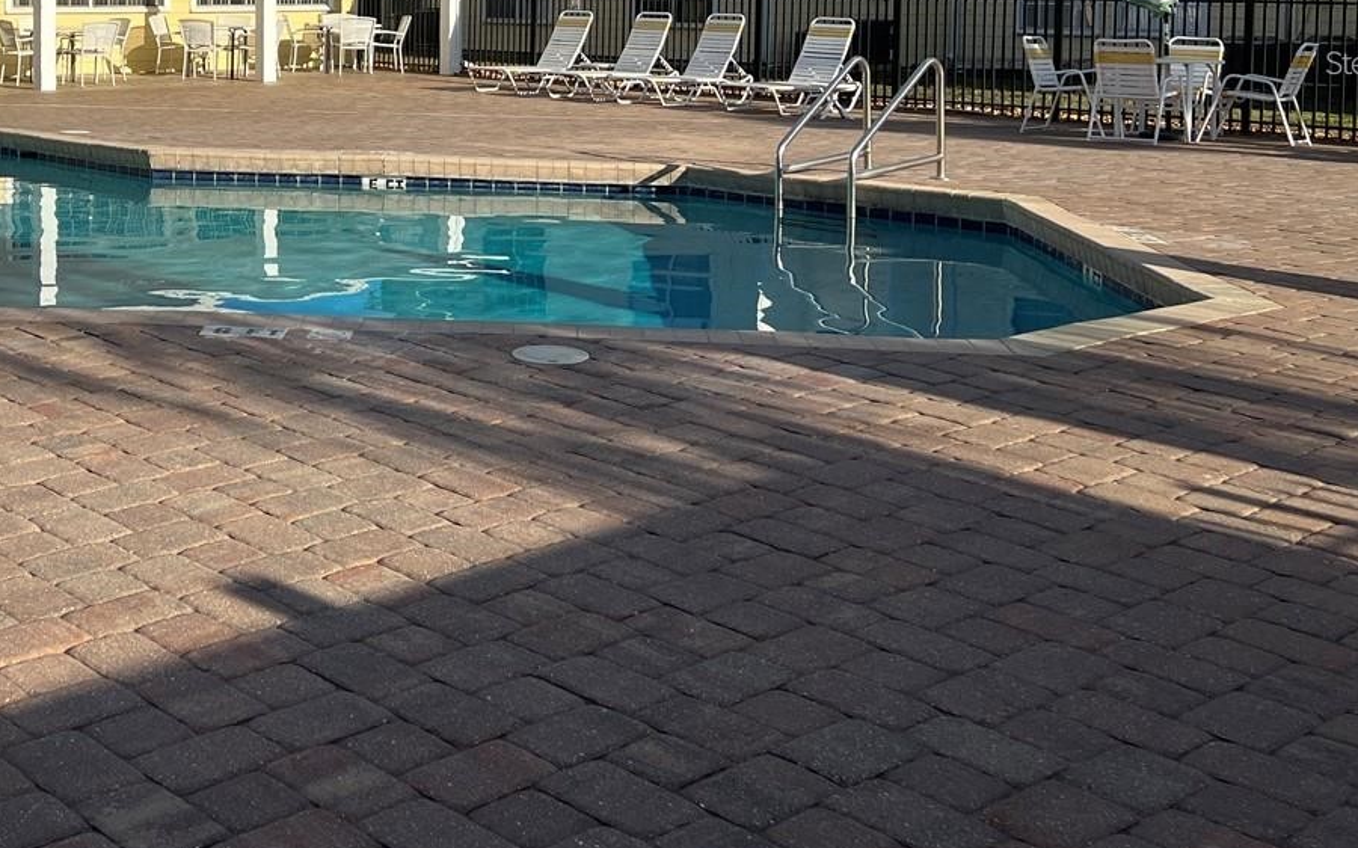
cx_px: 261
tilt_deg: -3.5
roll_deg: +0.4
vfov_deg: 25.4
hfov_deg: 39.4
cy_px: 62
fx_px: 1813
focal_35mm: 49
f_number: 1.5
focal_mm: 5.7
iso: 50
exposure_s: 1/5882
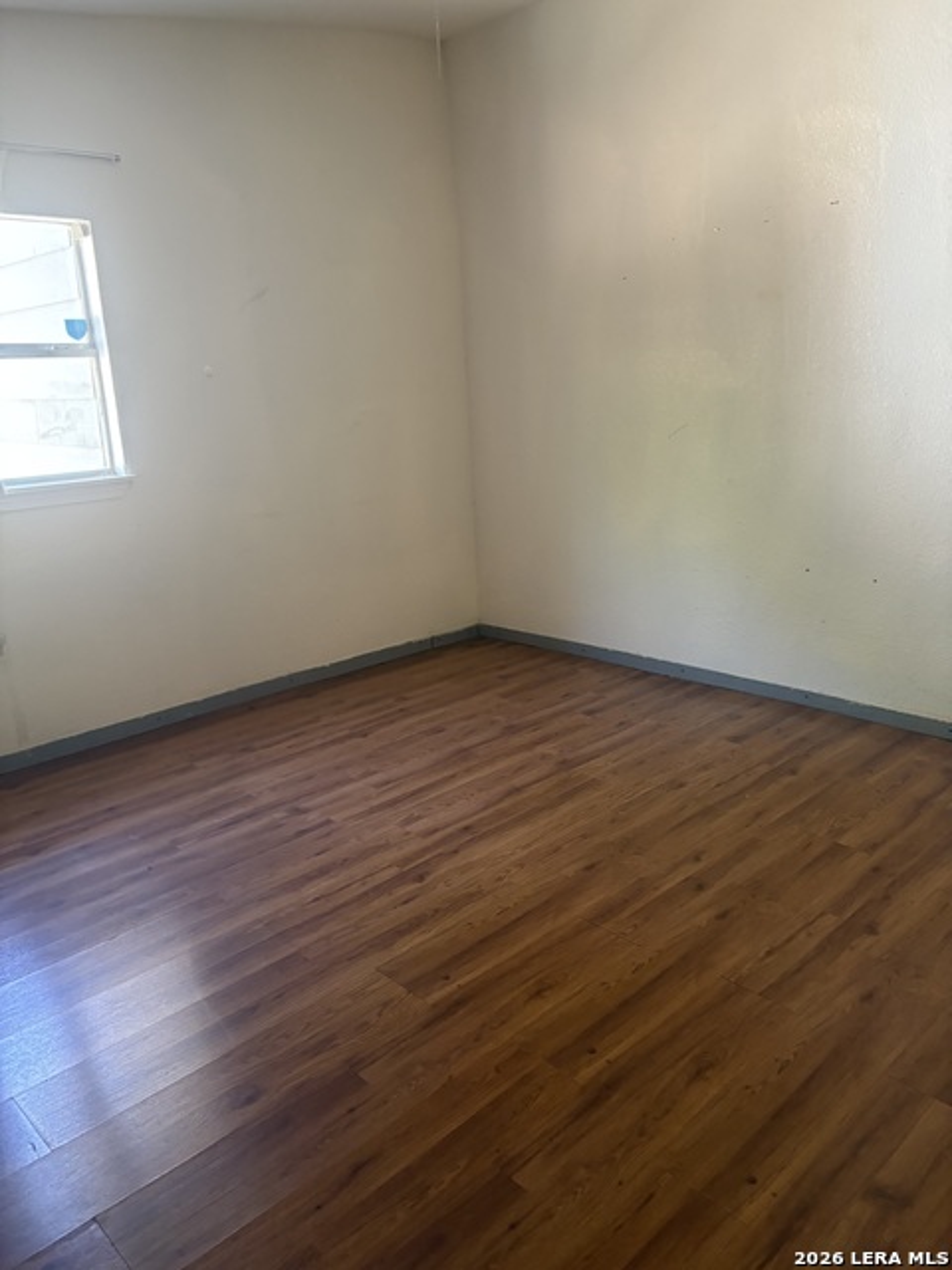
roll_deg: +3.0
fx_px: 953
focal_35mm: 26
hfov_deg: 53.1
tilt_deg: -12.4
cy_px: 635
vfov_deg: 67.3
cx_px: 476
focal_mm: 5.96
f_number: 1.6
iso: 250
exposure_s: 1/60
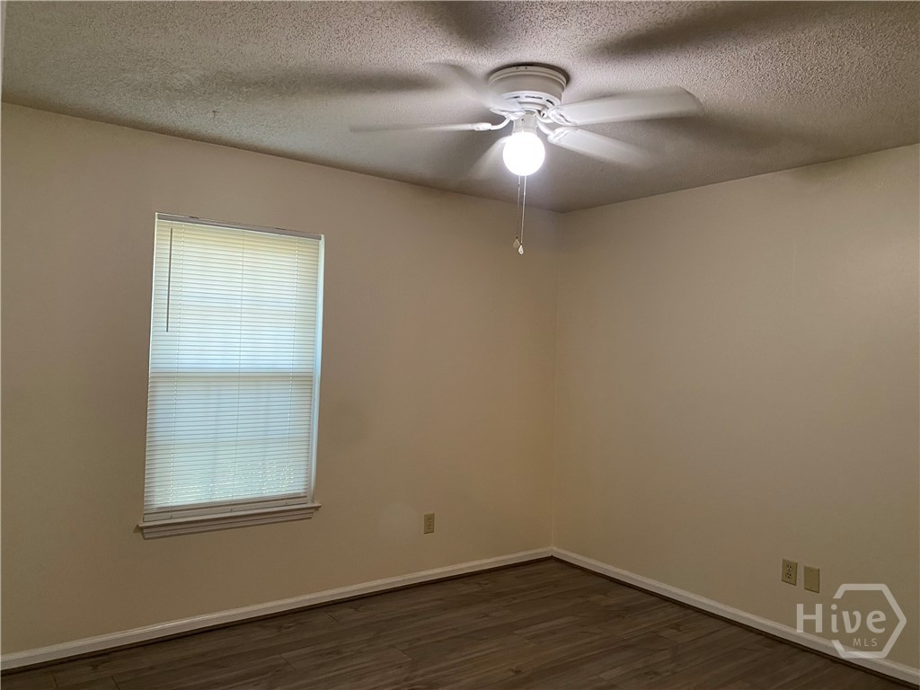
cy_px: 345
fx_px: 691
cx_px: 460
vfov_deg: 53.1
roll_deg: -2.3
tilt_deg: +1.4
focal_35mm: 26
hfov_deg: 67.3
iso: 160
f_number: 1.8
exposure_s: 1/60
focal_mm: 4.25
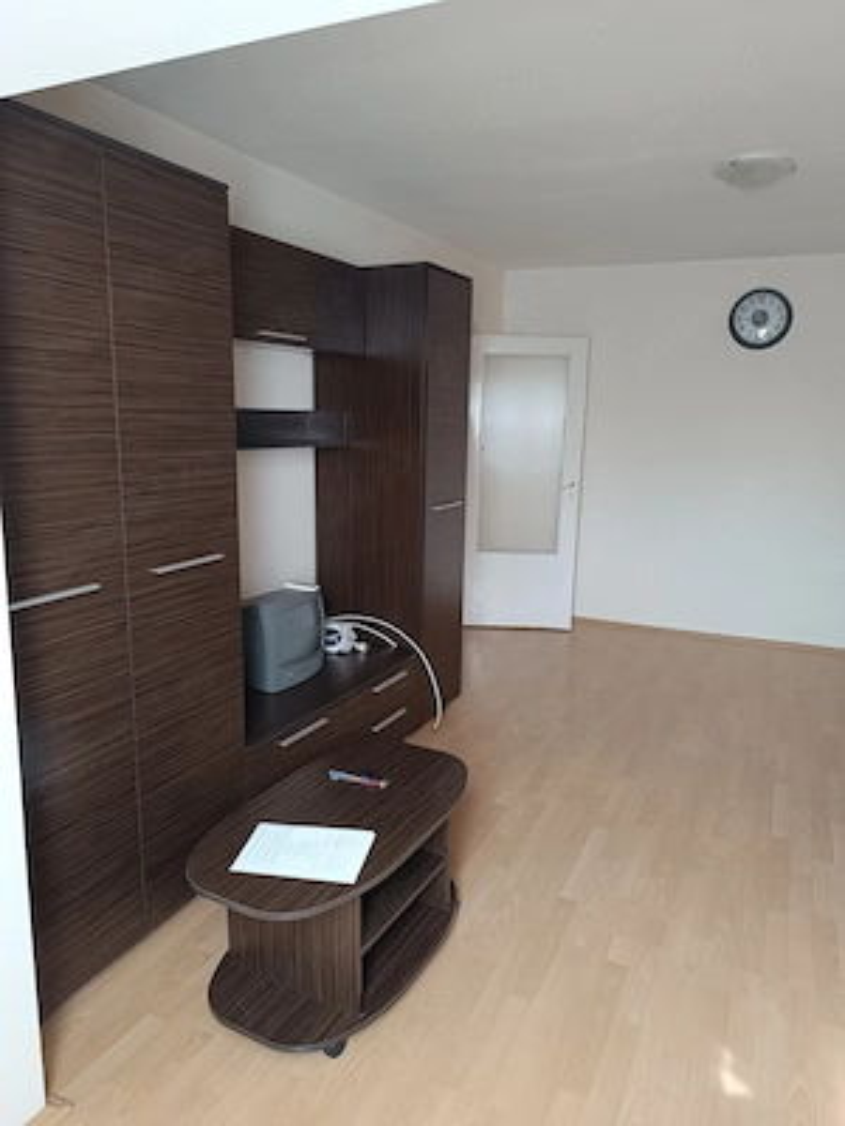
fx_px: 781
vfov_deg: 71.6
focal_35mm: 24
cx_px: 422
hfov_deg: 56.8
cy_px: 563
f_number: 1.65
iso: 737
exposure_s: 1/50
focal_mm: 6.14
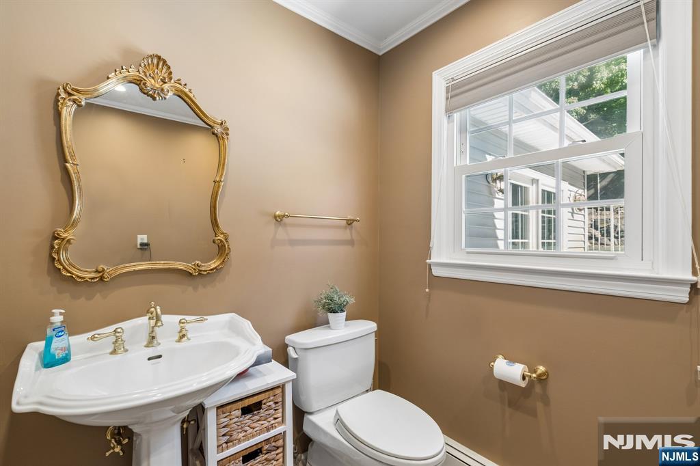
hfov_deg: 96.8
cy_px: 233
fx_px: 311
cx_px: 350
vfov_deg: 73.7
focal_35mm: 16
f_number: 8
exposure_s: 1/50
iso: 1000
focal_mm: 16
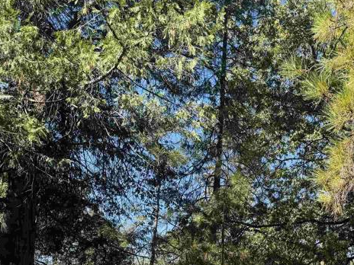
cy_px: 252
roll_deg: +0.9
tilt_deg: +8.2
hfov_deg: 33.6
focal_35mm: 53
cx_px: 338
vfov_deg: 26.4
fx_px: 542
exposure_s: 1/1923
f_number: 1.78
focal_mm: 6.76
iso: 80
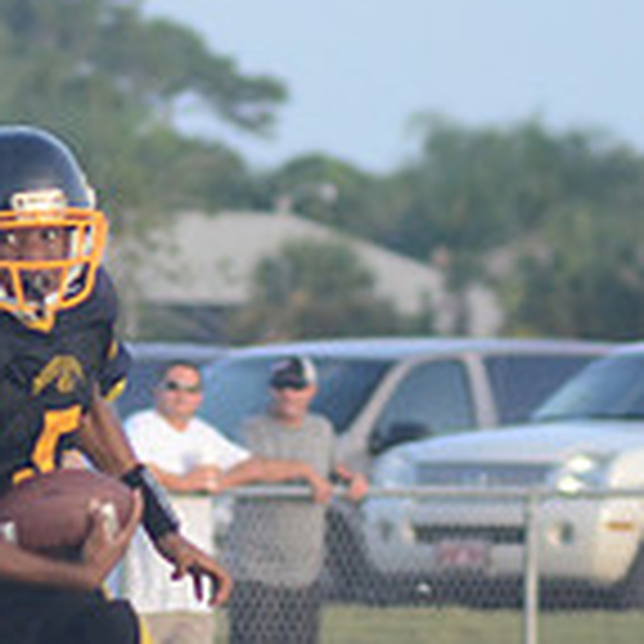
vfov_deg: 1.5
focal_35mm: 1132
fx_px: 23827
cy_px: 617
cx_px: -338
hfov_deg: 1.5
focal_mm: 220
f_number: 5.6
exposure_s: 1/500
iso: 800
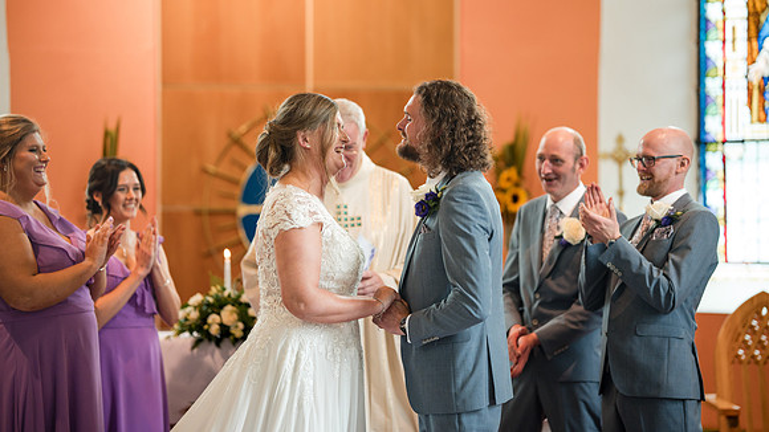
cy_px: 176
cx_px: 384
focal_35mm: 89
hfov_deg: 23.9
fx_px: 1815
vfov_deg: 13.6
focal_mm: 85
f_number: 1.4
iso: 640
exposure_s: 1/500
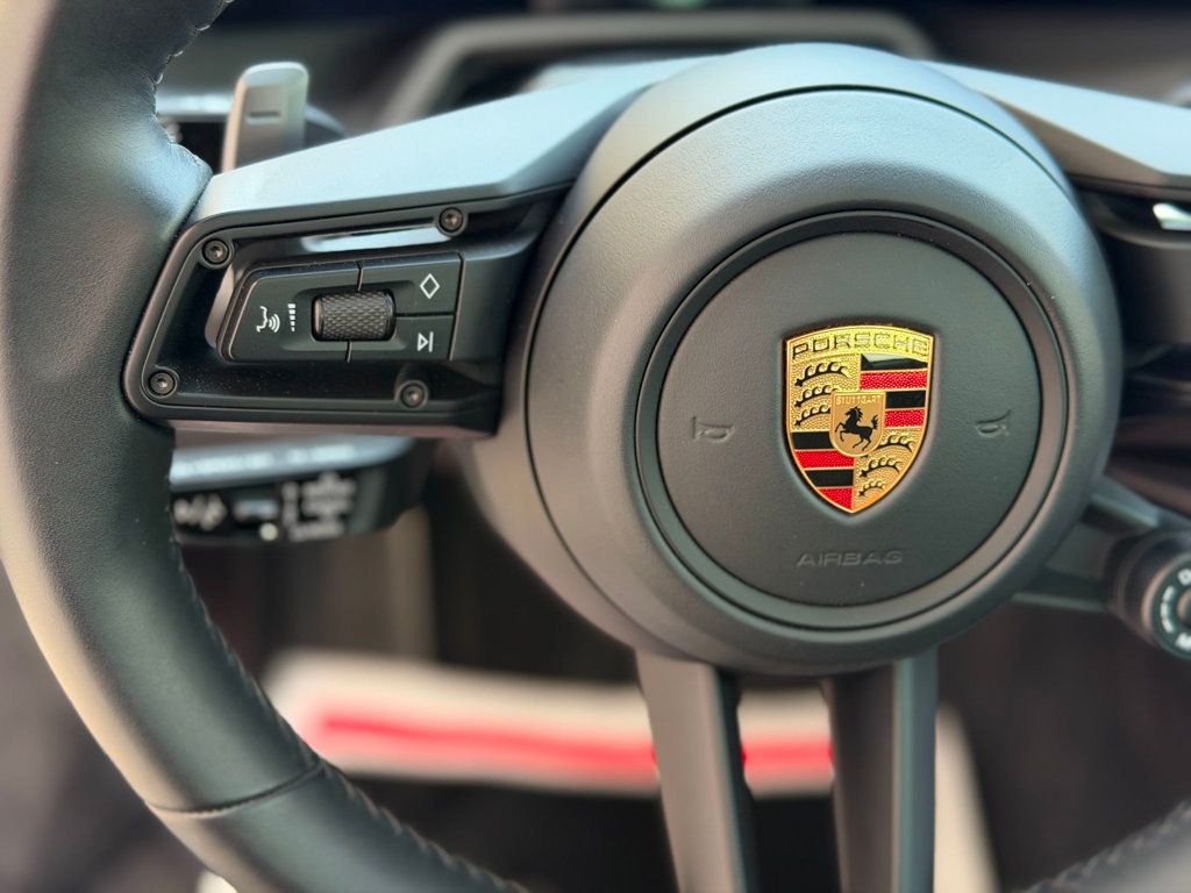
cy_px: 446
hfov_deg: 39.7
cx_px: 596
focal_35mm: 48
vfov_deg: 30.3
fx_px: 1651
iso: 100
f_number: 1.78
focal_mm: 6.76
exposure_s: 1/63
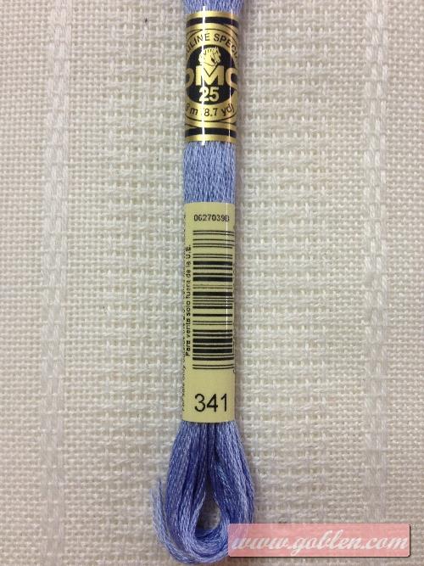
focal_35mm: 35
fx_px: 572
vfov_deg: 52.6
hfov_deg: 40.7
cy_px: 283
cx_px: 212
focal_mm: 4.28
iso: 64
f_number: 2.4
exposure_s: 1/33
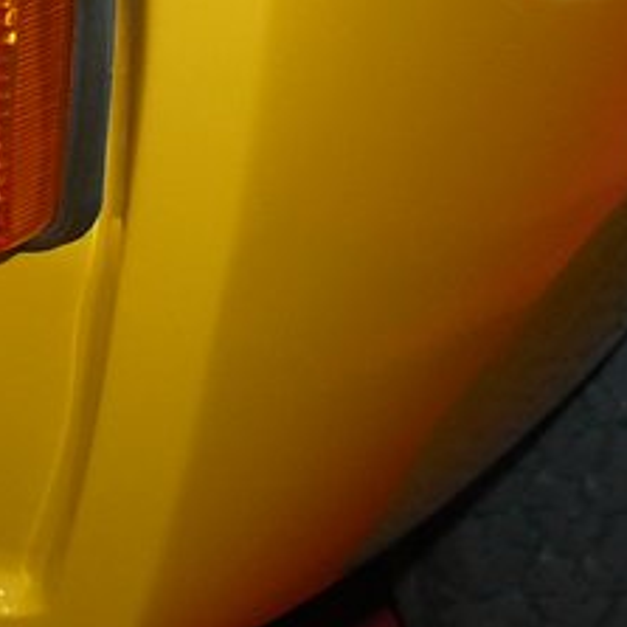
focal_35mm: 146
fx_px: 2992
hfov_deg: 11.4
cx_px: -377
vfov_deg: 11.7
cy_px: -138
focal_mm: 6
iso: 100
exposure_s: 1/40
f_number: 2.8
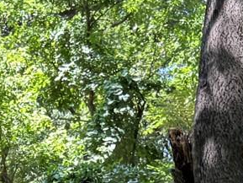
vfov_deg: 8.3
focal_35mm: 170
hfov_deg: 11.0
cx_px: -155
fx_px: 1194
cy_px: 373
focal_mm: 6.76
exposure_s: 1/132
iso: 50
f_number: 1.78
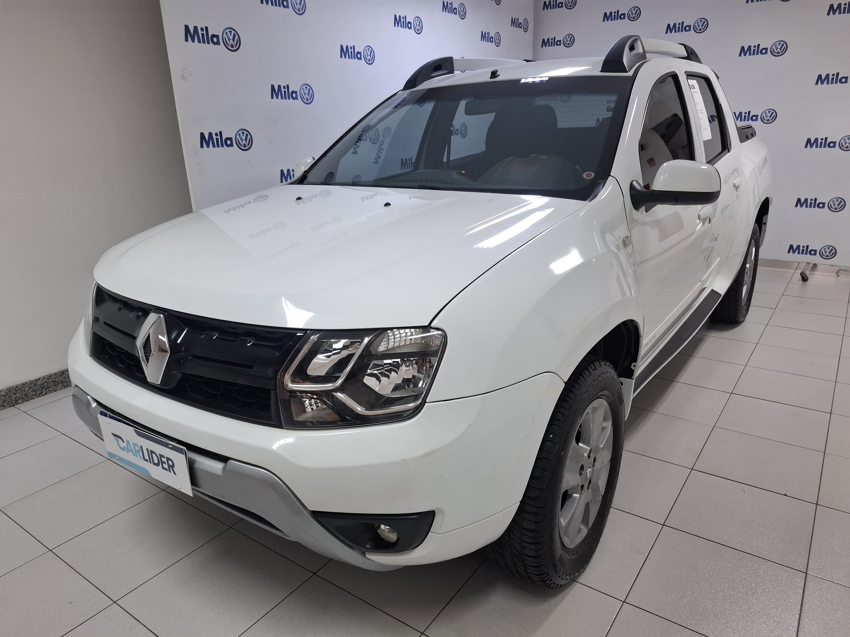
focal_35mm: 23
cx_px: 425
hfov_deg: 73.9
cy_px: 318
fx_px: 565
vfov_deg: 58.9
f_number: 1.8
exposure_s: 1/60
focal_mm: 5.54
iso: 200
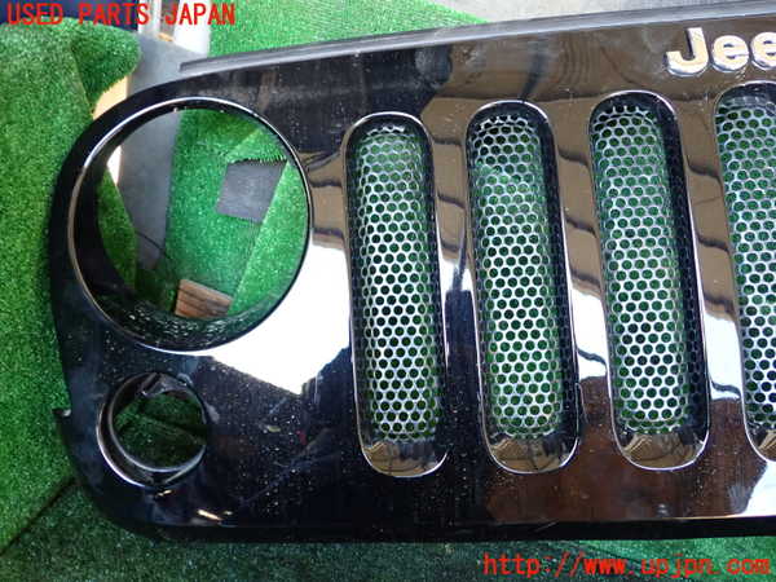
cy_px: 291
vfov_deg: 46.8
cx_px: 388
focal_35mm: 30
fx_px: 673
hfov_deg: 60.0
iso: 320
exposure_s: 1/30
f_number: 2.3
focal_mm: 5.4
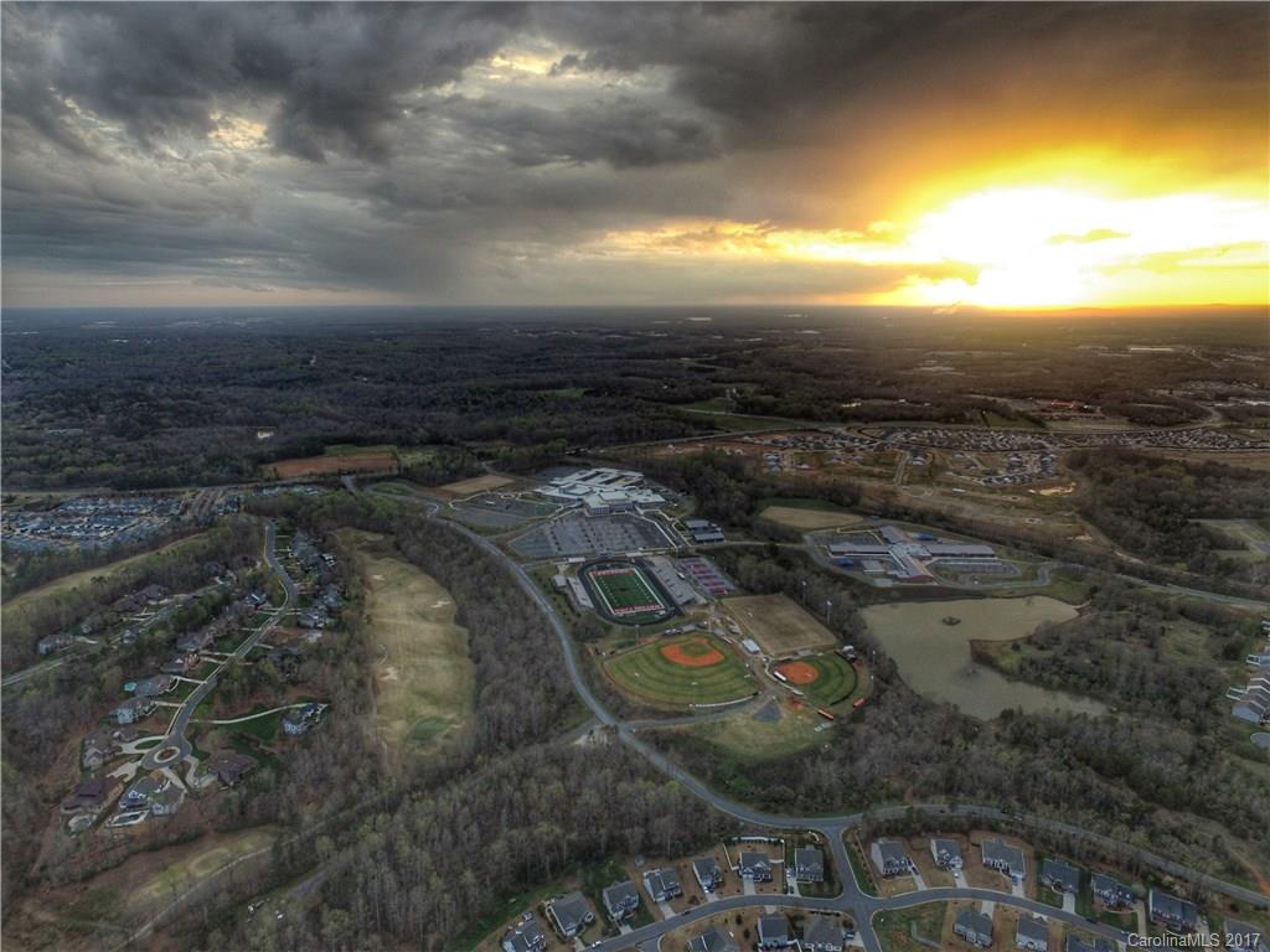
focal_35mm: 20
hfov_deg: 81.7
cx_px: 635
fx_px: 734
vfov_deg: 66.0
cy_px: 476
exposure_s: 1/100
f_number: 2.8
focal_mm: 3.61
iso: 101
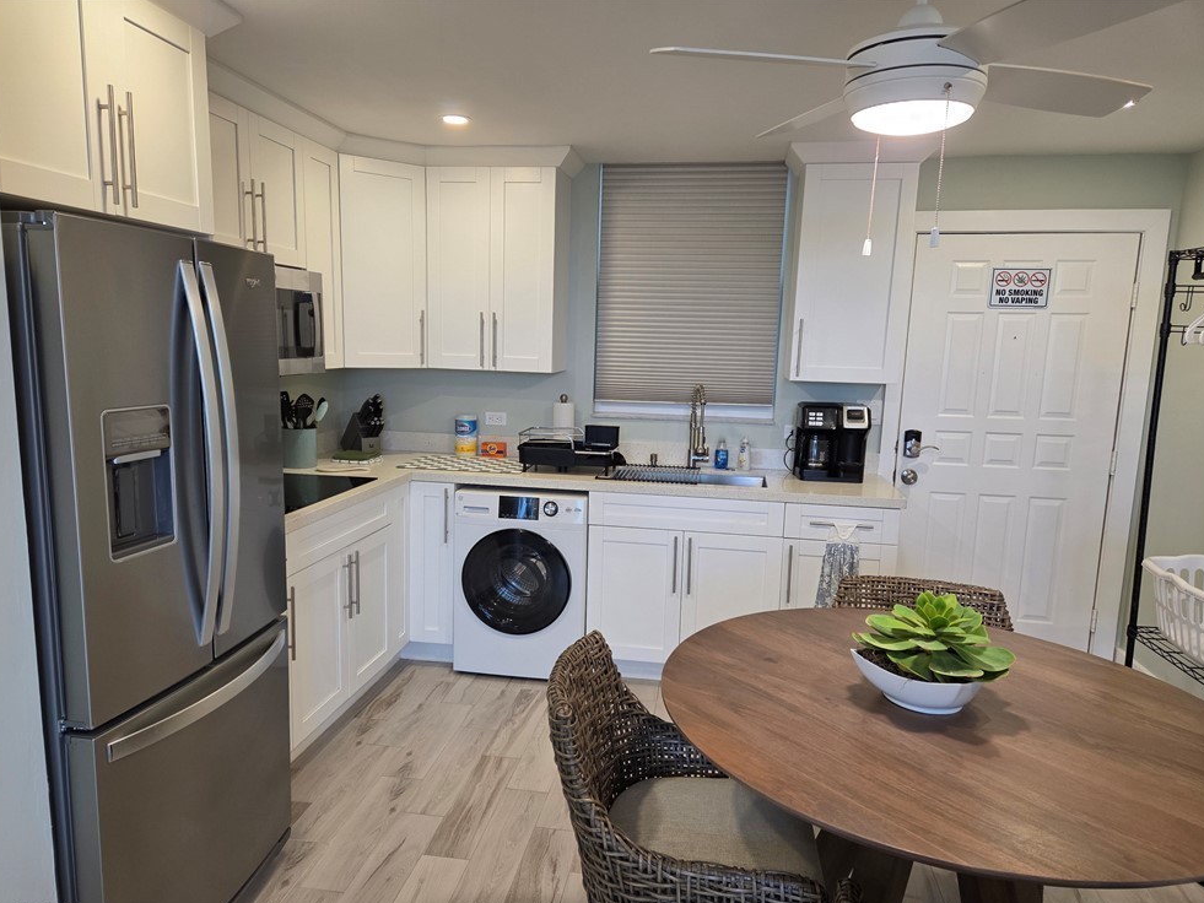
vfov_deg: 56.8
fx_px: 835
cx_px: 592
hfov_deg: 71.6
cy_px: 467
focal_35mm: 24
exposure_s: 1/120
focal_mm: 5.4
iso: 160
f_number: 1.8
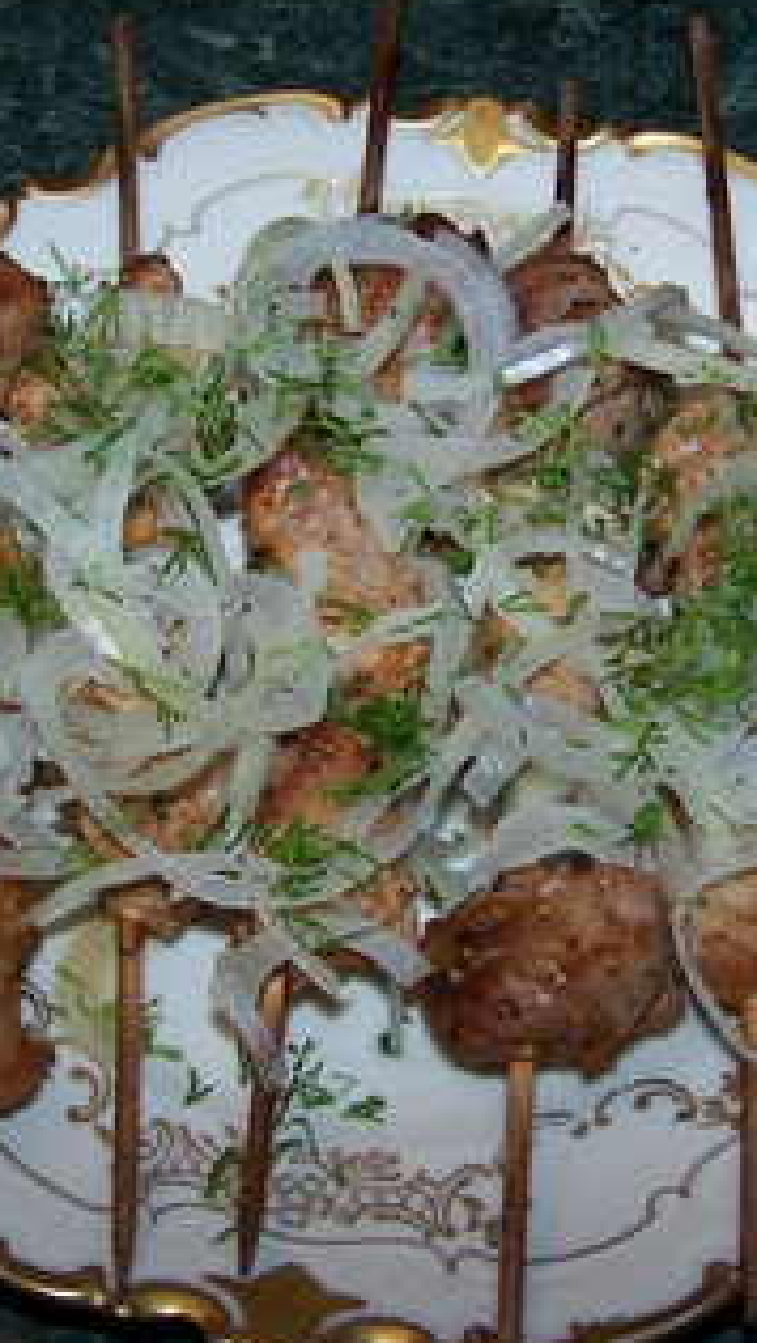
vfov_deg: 33.8
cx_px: 502
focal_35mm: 62
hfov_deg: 19.4
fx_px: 2210
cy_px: 693
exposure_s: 1/60
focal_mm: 6.7
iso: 80
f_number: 2.8
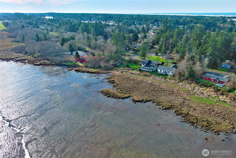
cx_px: 118
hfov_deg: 63.7
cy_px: 79
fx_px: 190
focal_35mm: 29
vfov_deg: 45.0
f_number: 2.8
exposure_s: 1/616
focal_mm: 10.57
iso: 100
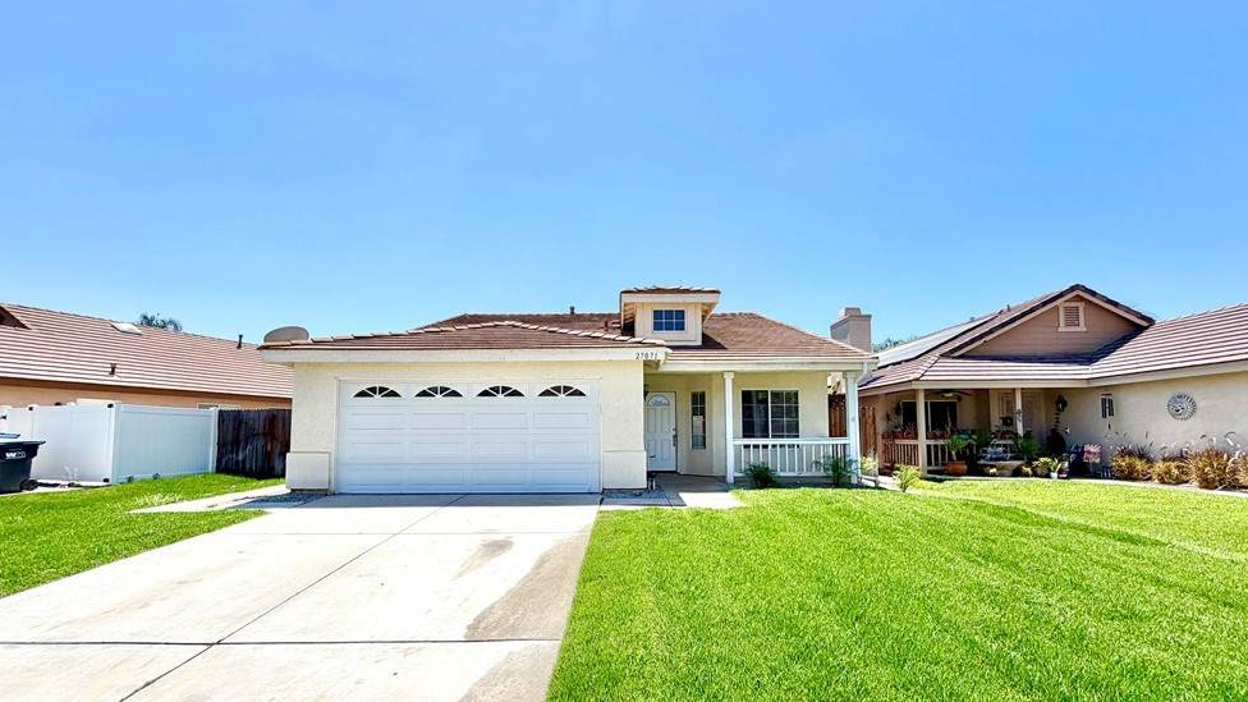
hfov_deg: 99.4
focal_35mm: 16
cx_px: 623
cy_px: 402
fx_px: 529
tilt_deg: +3.5
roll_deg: +0.3
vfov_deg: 66.7
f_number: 2.2
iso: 20
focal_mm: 2.22
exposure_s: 1/955
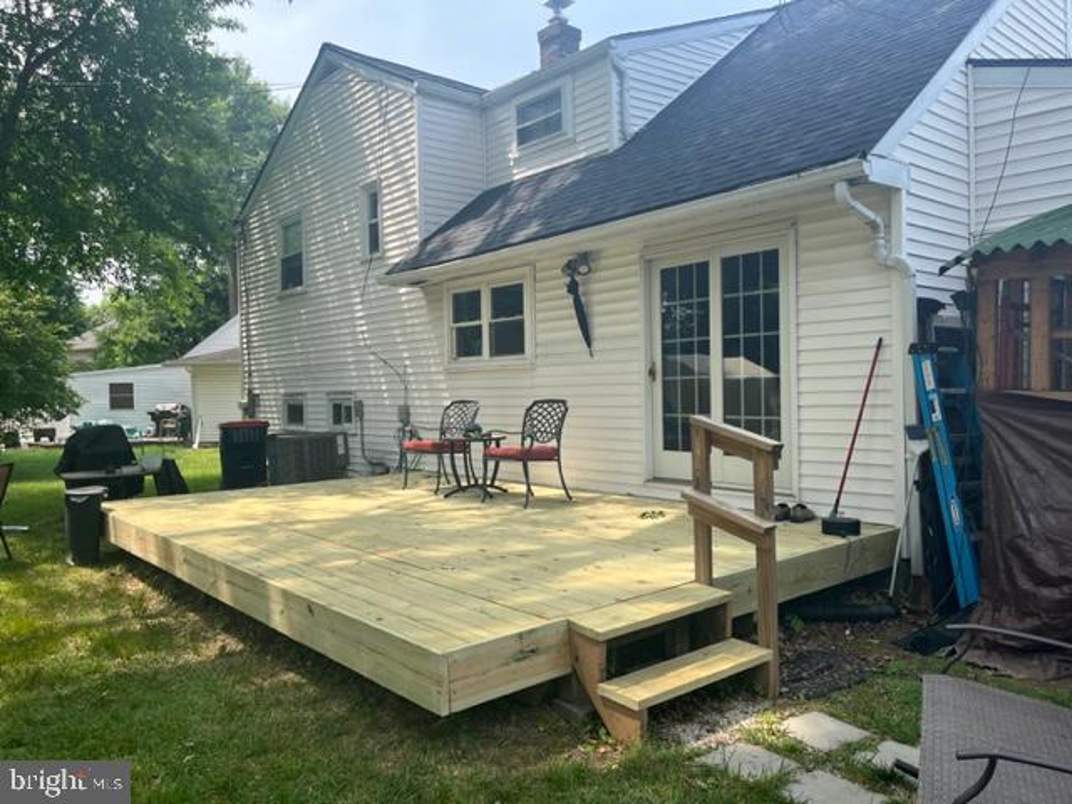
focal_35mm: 26
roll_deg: +1.5
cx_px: 536
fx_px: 805
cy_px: 402
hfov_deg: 67.3
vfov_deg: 53.1
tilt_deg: -1.7
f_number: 1.6
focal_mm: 5.1
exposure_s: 1/1151
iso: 50
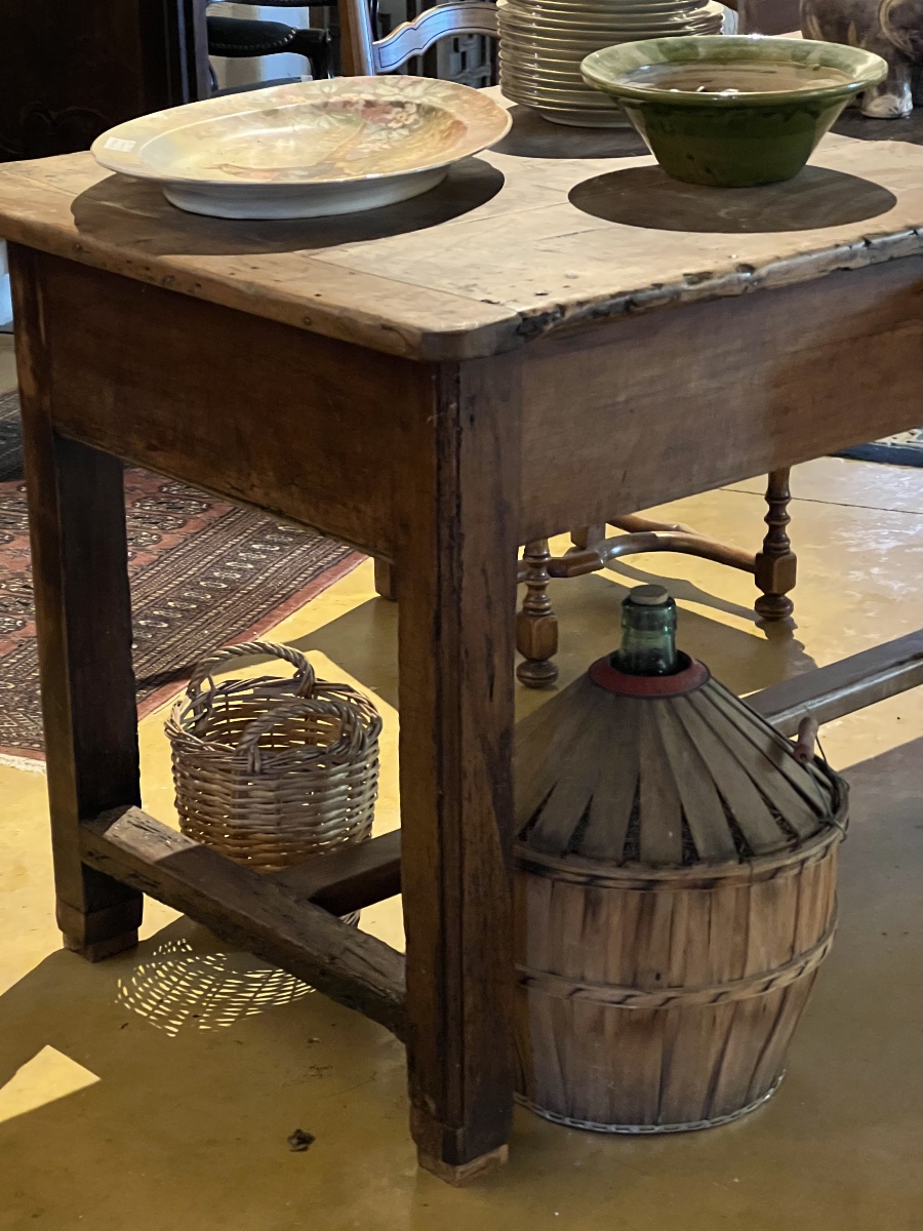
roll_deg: +1.0
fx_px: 2738
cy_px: 616
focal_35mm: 77
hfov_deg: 19.1
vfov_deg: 25.3
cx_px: 462
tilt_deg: -20.3
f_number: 2.8
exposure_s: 1/25
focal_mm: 9
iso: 1250
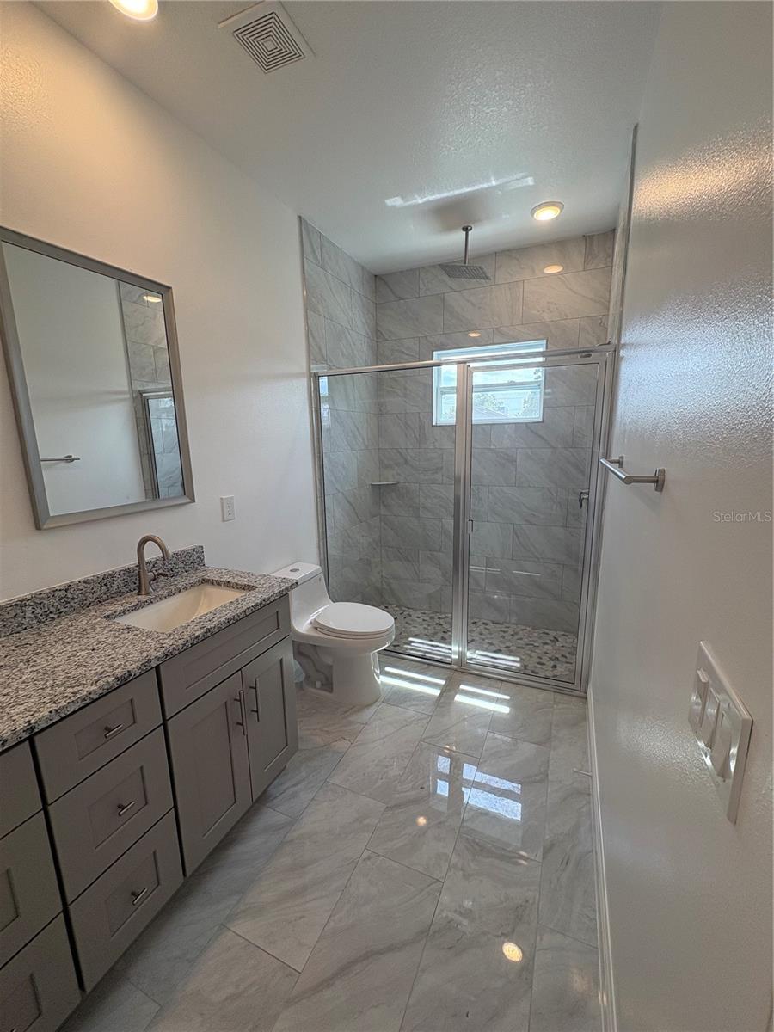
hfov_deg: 85.7
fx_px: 417
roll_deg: +1.5
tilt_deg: -10.1
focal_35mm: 14
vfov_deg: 102.1
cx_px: 387
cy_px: 516
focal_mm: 2.22
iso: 64
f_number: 2.2
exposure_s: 1/137
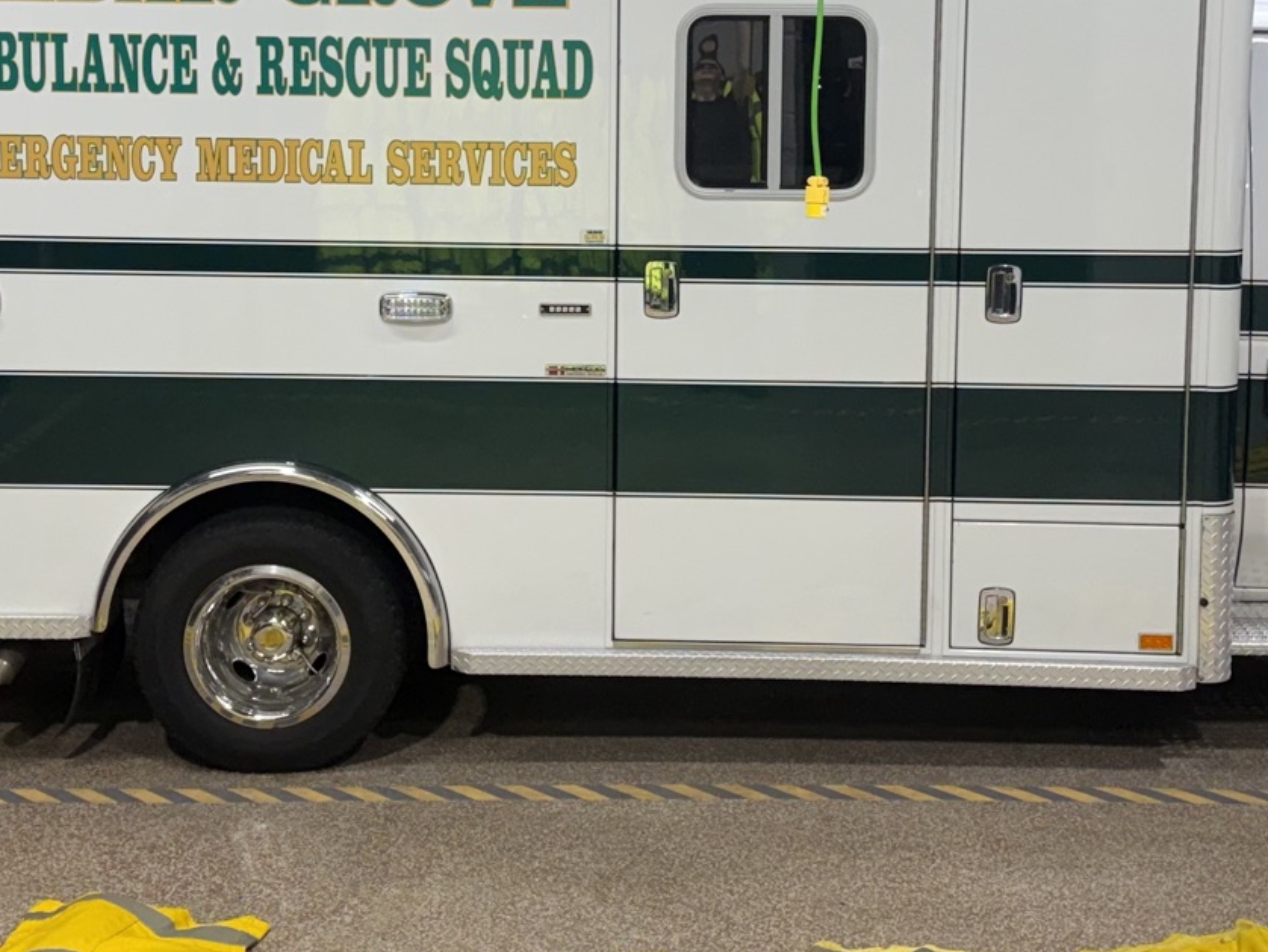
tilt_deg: -6.5
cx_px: 628
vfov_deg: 23.0
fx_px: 2308
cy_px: 229
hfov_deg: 30.7
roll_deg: +0.8
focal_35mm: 63
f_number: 1.78
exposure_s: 1/120
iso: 125
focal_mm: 6.76
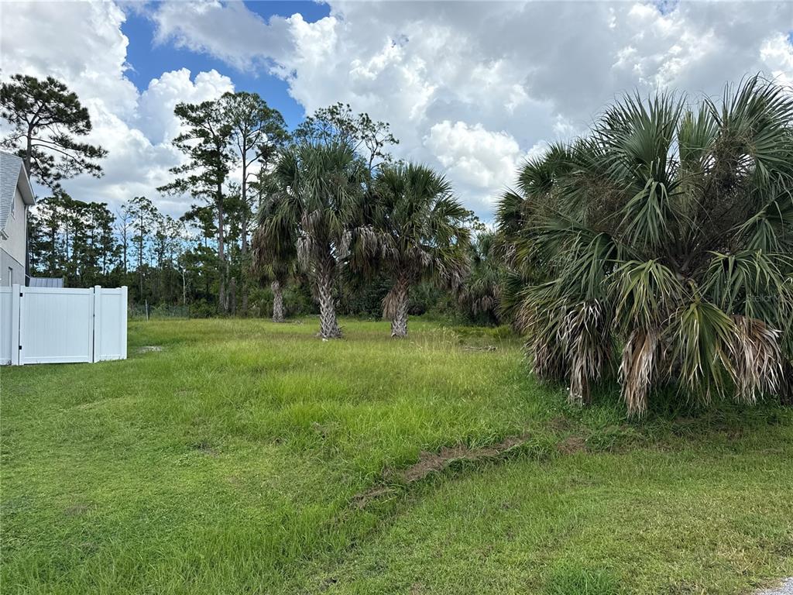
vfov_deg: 56.8
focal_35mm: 24
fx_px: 550
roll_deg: -0.7
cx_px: 396
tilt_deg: +1.0
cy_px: 298
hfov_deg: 71.6
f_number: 1.78
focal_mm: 6.76
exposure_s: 1/3953
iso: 100
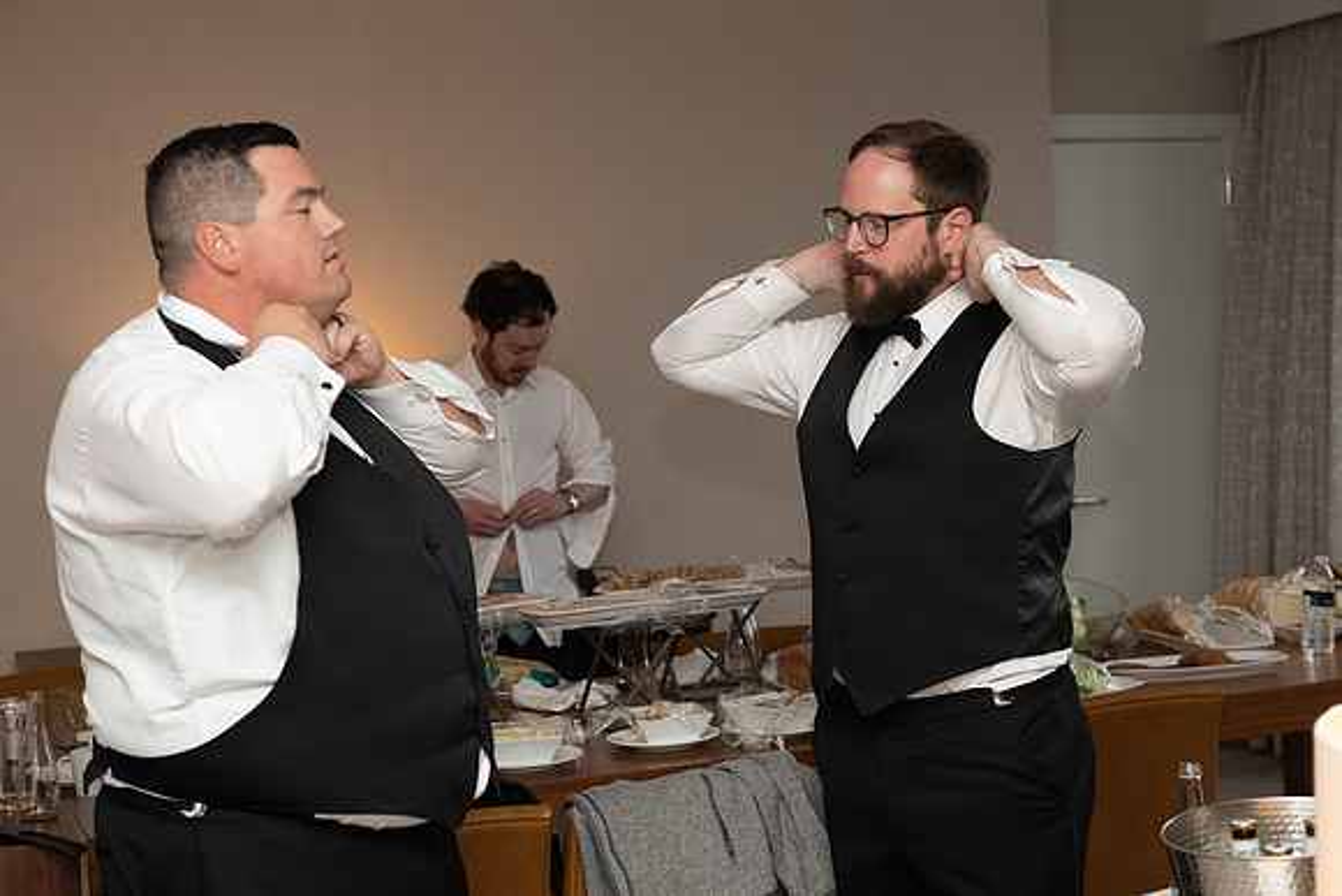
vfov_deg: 22.6
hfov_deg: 33.4
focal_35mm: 60
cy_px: 448
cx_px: 671
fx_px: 2237
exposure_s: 1/200
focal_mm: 60
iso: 800
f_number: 4
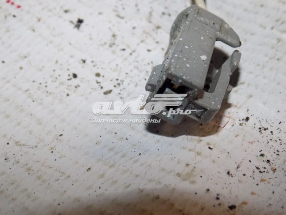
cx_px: 143
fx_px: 487
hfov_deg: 32.7
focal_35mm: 59
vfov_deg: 24.8
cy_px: 108
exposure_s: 1/30
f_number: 4
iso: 200
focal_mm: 10.5
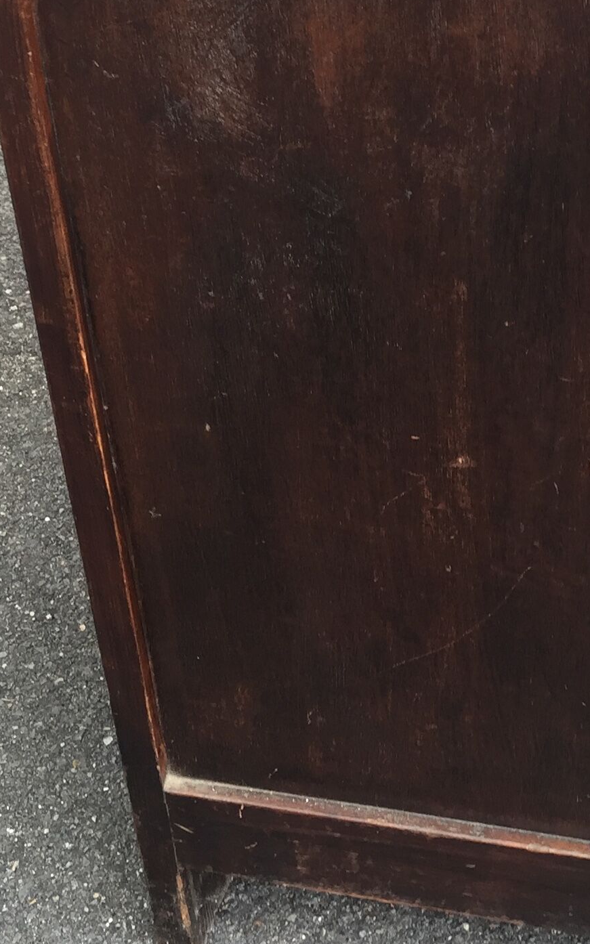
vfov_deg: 27.5
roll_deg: +0.4
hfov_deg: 17.7
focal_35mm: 72
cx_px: 587
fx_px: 1853
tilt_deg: -29.8
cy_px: 91
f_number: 2.2
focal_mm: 4.15
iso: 32
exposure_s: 1/100
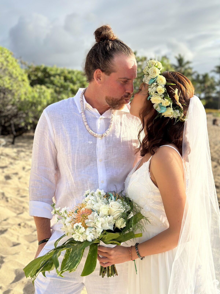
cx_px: 110
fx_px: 407
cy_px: 147
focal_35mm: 48
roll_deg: +2.1
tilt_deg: -4.1
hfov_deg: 30.3
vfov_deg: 39.7
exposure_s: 1/3155
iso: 80
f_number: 1.78
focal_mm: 6.86
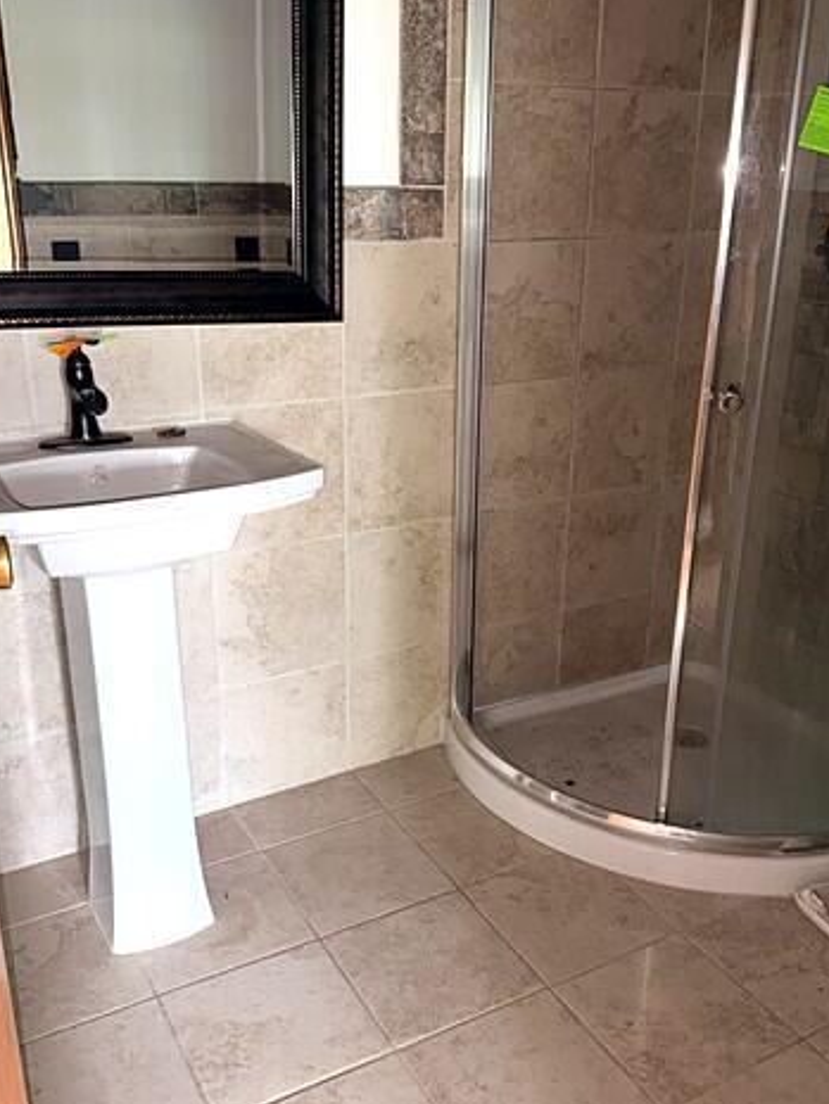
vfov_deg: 55.3
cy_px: 551
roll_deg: -1.3
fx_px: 1053
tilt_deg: -20.2
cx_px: 456
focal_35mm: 33
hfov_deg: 42.9
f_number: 1.78
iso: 100
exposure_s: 1/17
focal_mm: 6.76
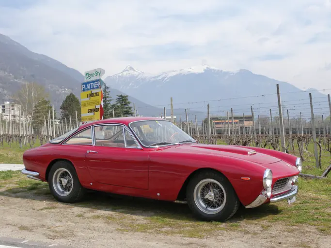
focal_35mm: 42
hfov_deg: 44.8
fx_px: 402
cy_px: 124
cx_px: 166
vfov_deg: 34.4
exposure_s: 1/300
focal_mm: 9
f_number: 5.5
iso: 64
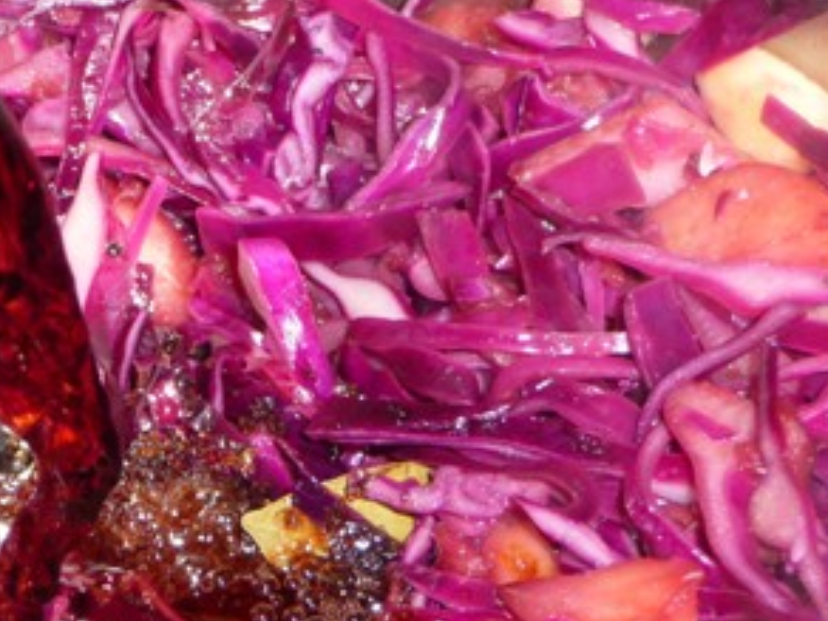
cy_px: 471
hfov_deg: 15.2
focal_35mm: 127
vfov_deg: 11.6
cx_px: 0
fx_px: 3038
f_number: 4.4
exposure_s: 1/30
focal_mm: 9.8
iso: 100
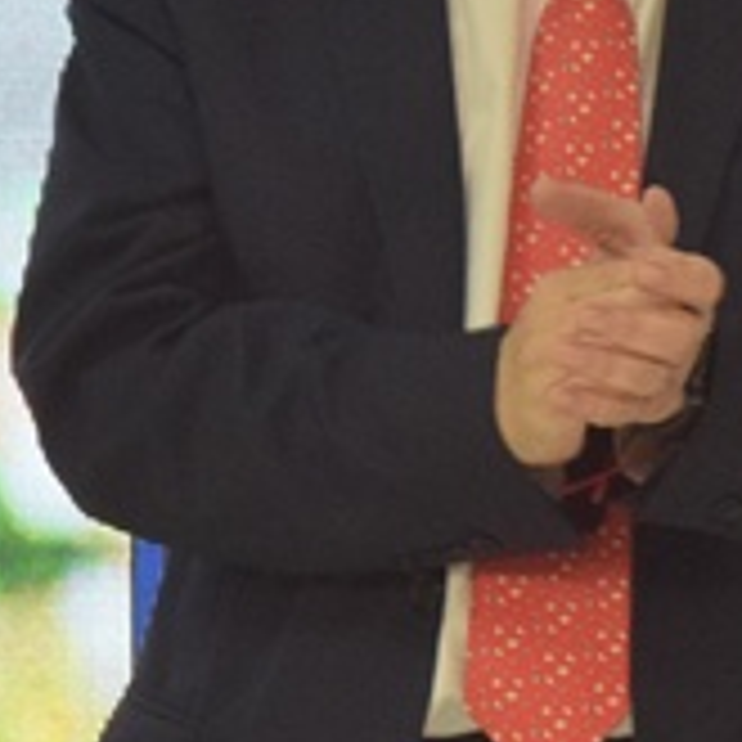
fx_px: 6257
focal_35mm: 258
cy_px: 166
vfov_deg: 6.8
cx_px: 1709
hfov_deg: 6.5
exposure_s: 1/125
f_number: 2.2
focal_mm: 50
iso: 500
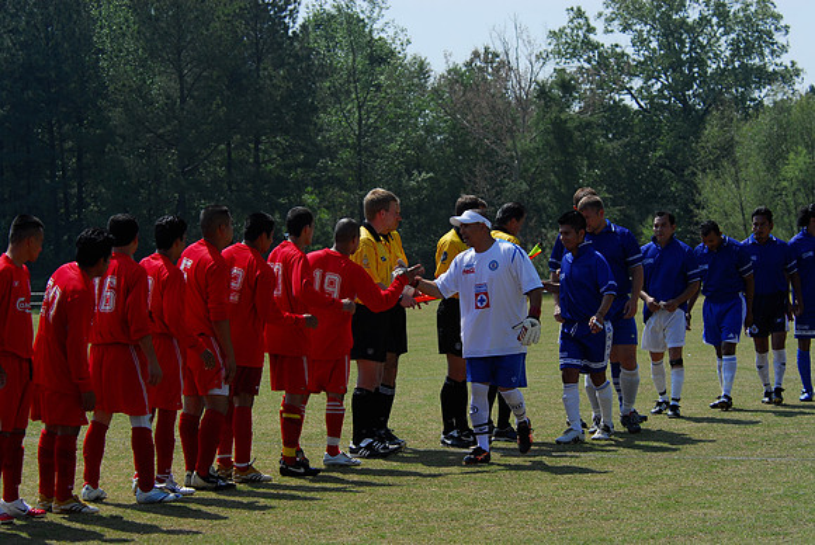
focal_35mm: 129
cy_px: 272
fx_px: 2923
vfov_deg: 10.7
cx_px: 408
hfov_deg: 15.9
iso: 100
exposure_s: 1/160
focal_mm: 86
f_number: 6.3
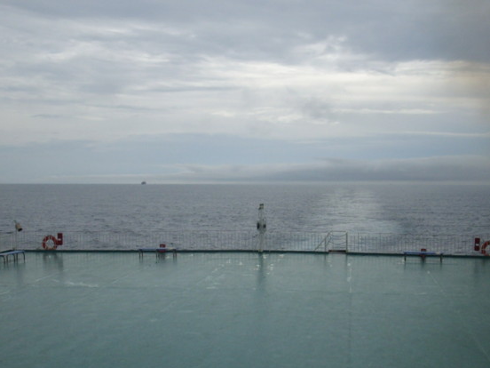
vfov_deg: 25.7
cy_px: 191
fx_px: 807
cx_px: 263
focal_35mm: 57
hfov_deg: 33.8
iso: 80
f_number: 5.6
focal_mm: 6.2
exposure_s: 1/500
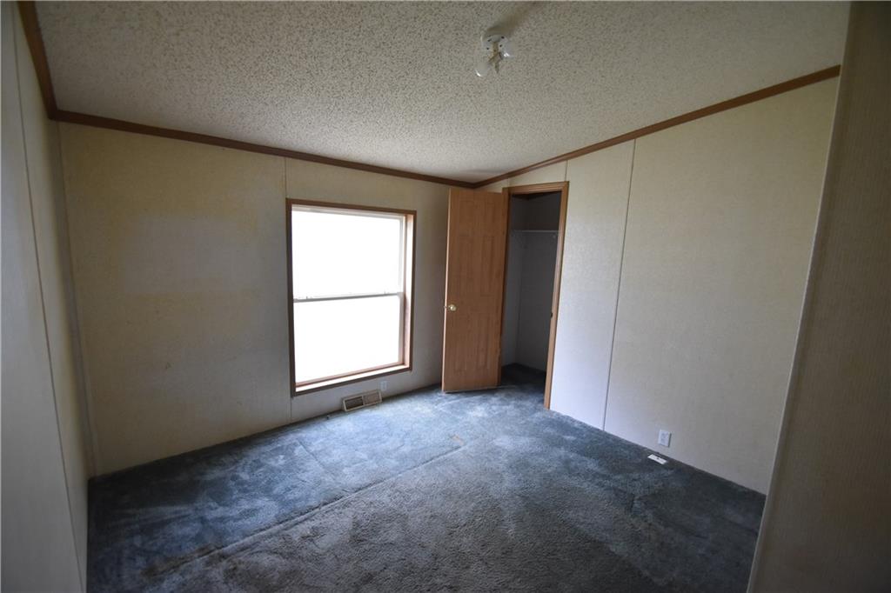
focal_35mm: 15
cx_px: 446
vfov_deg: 77.3
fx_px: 371
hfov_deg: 100.4
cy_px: 296
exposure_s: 1/60
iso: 1250
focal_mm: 10
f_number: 4
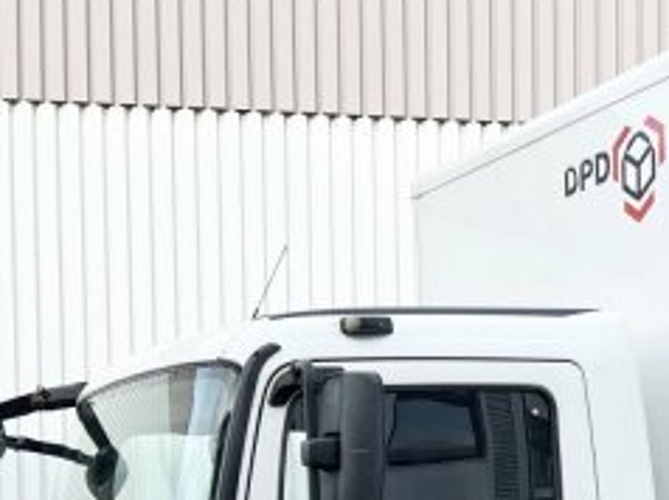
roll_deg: +0.3
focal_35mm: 70
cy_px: 587
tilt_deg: -2.5
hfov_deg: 25.1
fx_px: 1351
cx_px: 801
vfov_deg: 19.8
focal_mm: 5.7
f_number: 1.5
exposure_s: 1/1449
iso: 50
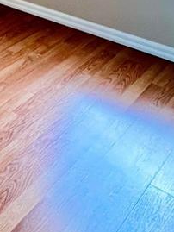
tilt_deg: -21.5
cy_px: -11
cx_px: -151
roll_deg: -0.6
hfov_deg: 18.7
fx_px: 388
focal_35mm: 58
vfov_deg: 30.4
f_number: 1.8
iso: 200
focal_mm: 1.57
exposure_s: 1/120
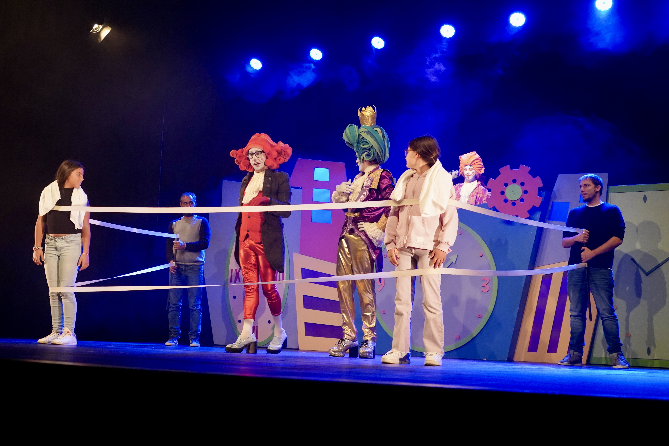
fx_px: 632
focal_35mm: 34
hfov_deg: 55.8
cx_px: 334
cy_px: 223
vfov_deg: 38.9
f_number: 4
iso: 3200
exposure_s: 1/160
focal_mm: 34
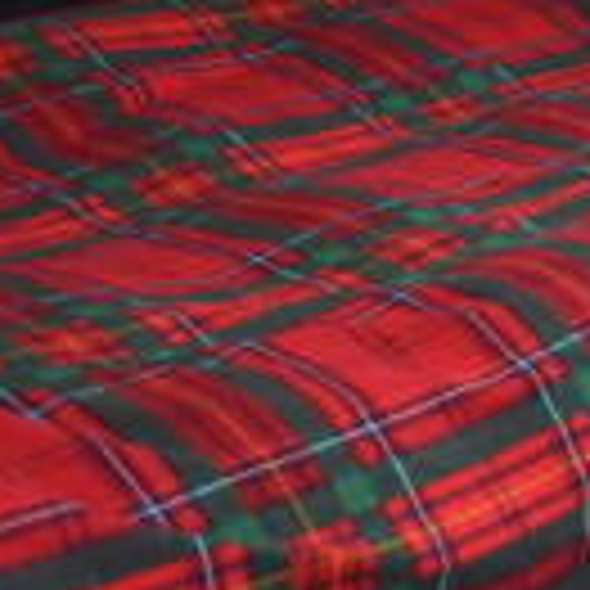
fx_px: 2586
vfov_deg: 12.4
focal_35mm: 134
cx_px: 1290
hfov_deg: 11.4
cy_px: -290
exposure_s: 1/125
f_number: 3.8
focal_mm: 21
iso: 900
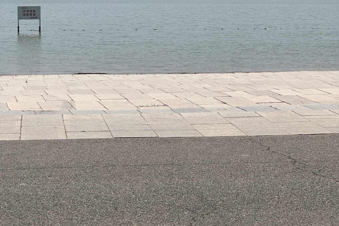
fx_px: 1008
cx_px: 170
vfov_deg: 12.8
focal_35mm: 107
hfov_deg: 19.1
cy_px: 53
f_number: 2.8
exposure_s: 1/1449
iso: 32
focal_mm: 9
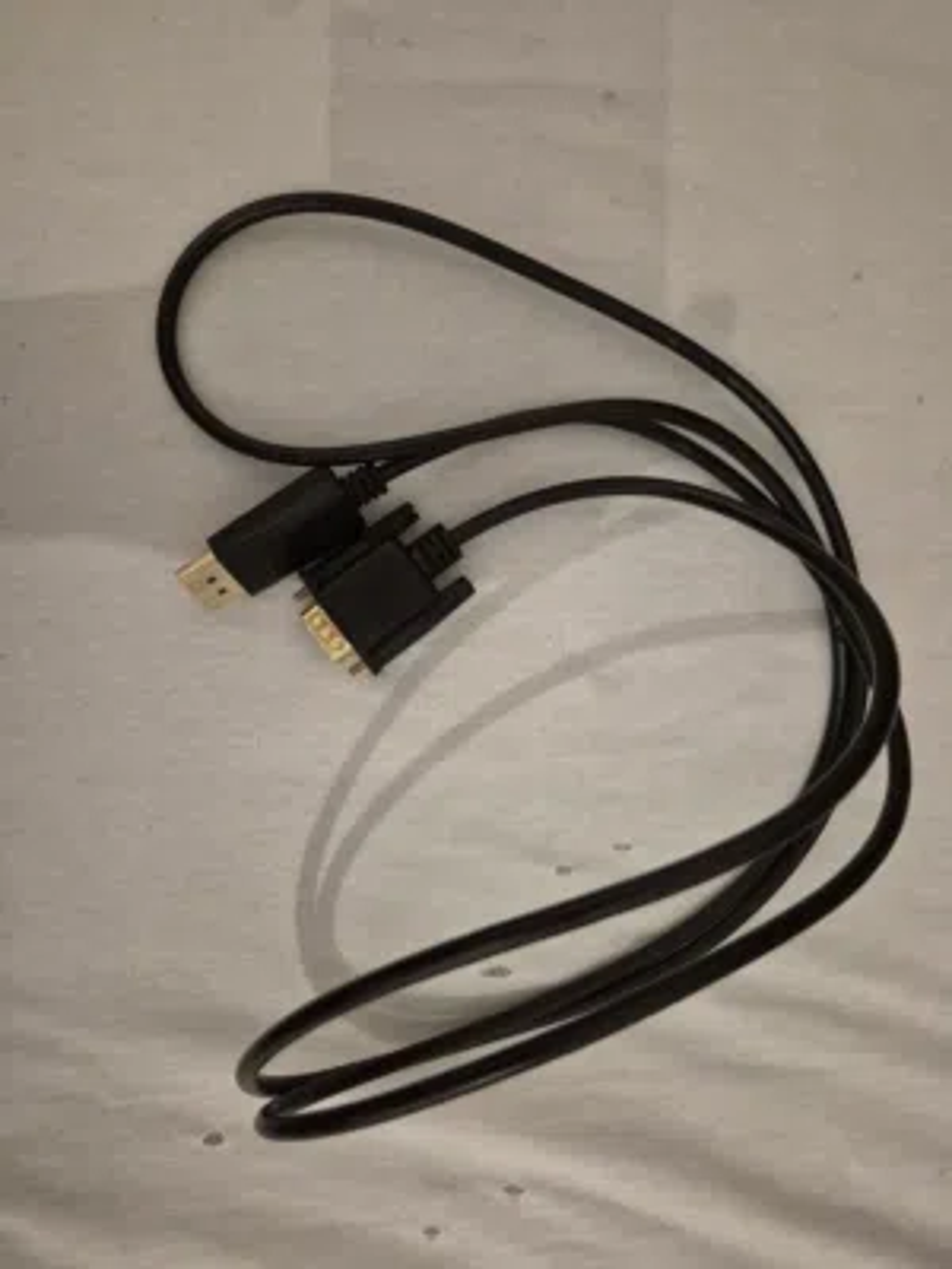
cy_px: 634
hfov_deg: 58.9
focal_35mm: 23
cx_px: 476
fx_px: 843
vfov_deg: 73.9
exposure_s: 1/100
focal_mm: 5.4
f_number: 1.8
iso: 1600
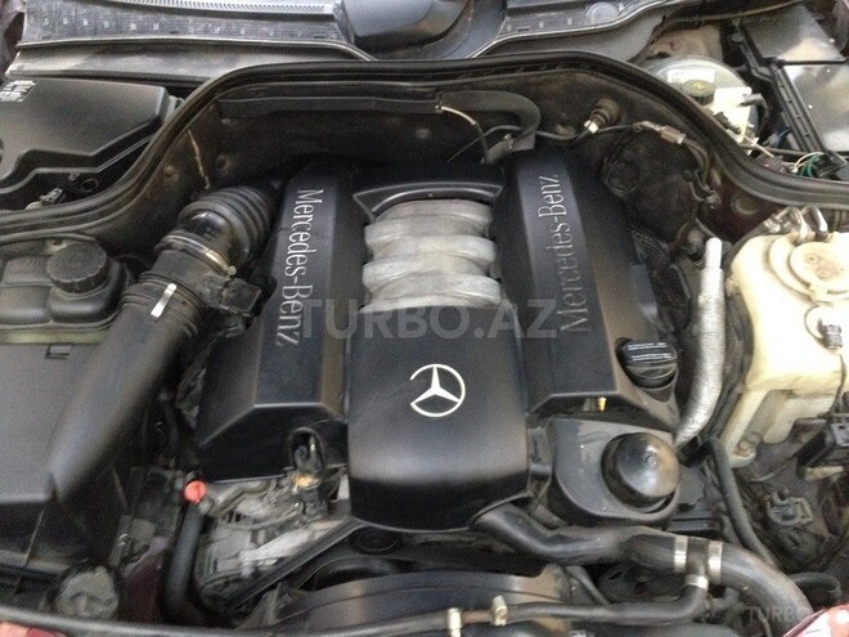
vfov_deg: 42.9
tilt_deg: -49.1
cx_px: 424
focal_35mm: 33
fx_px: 809
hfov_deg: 55.4
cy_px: 318
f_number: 2.4
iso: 500
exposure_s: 1/15
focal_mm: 4.12
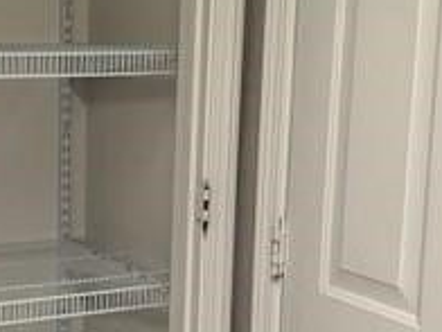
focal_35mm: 85
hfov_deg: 22.7
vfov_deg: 17.3
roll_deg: -0.9
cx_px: 79
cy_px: 206
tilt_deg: -10.6
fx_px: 1085
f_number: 1.5
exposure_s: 1/60
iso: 125
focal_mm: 5.7
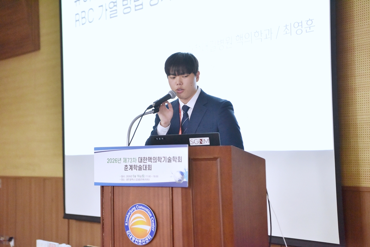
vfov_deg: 19.5
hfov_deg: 28.8
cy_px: 124
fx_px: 719
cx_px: 185
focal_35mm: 70
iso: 6400
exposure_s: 1/250
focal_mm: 70
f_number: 3.2
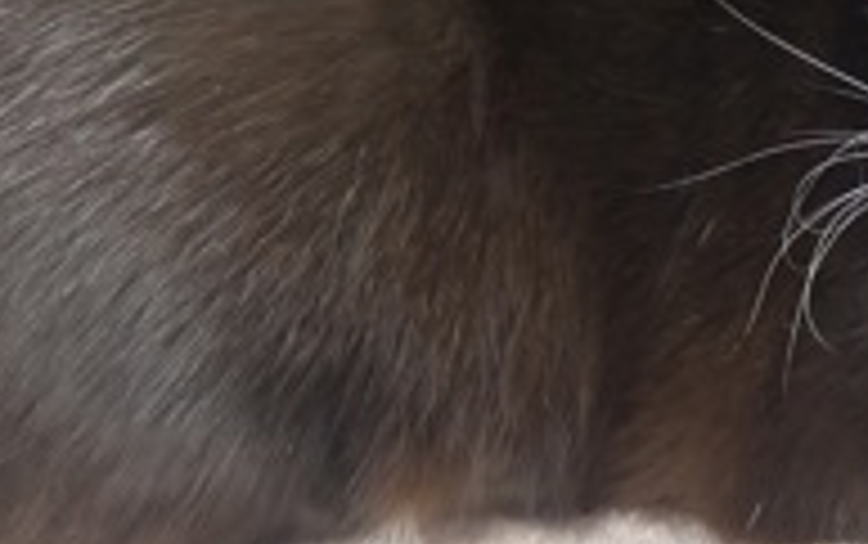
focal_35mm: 60
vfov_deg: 21.4
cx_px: 801
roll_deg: +7.2
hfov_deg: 32.1
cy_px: 92
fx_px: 1421
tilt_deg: -15.7
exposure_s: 1/60
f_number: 1.6
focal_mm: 5.96
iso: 400
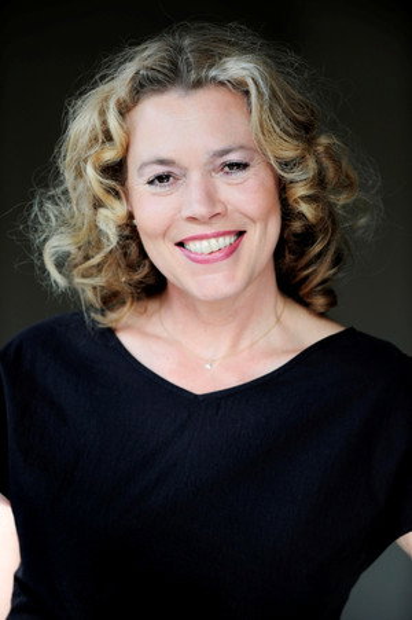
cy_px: 310
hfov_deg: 7.8
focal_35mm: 175
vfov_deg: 11.8
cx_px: 206
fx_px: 3009
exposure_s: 1/160
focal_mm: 175
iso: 200
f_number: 3.5
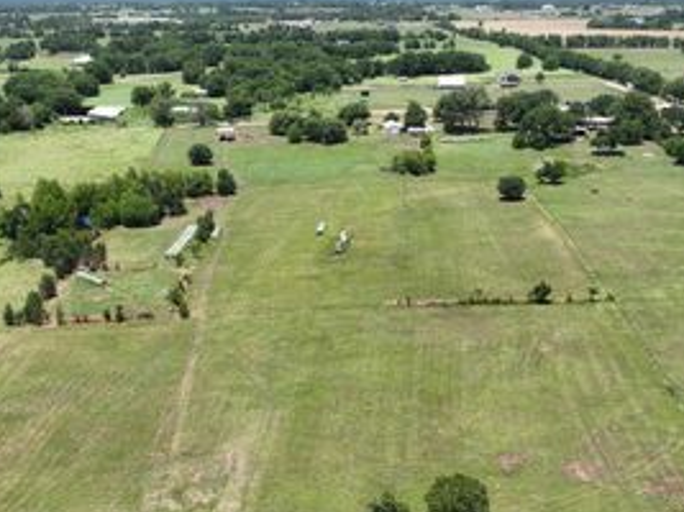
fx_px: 889
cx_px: 300
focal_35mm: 45
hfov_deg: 42.0
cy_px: 401
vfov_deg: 31.4
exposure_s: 1/1250
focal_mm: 12.29
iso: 110
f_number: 2.8
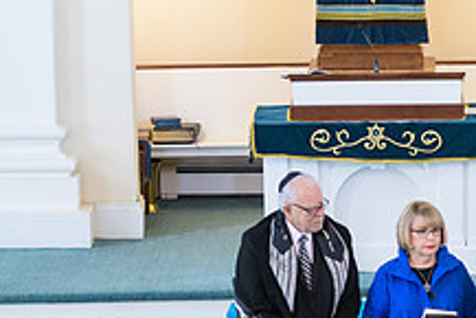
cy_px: 247
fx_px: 3003
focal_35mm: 227
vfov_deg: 6.1
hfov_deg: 9.0
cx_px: 526
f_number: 3.2
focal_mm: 85
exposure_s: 1/125
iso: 1250
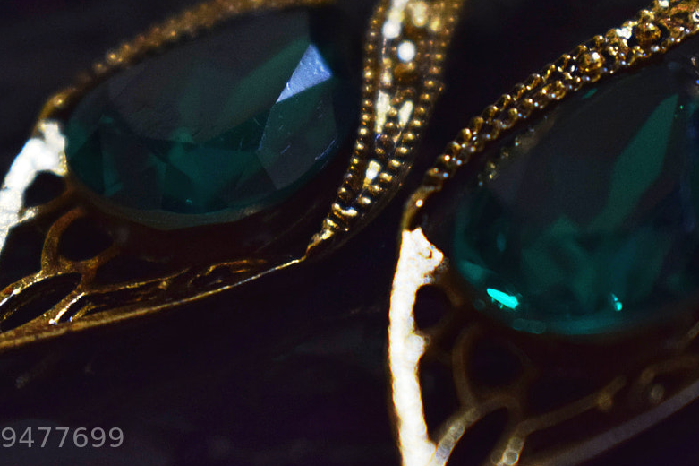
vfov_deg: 8.1
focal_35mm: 169
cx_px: 371
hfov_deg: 12.2
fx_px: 3280
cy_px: 30
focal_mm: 55
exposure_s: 1/30
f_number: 5.6
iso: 800
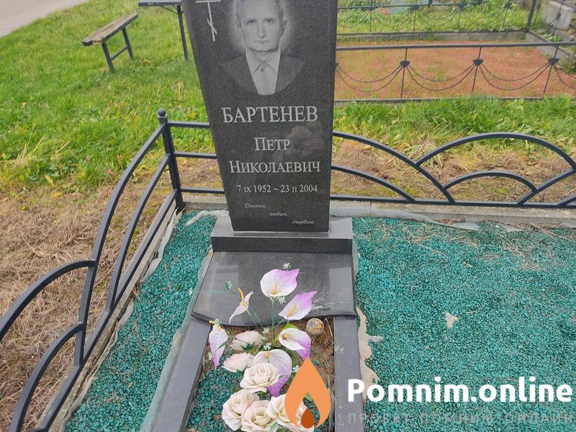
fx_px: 433
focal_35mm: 26
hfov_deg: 67.3
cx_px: 288
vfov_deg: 53.1
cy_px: 216
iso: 100
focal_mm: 4.74
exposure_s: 1/151
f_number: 1.79
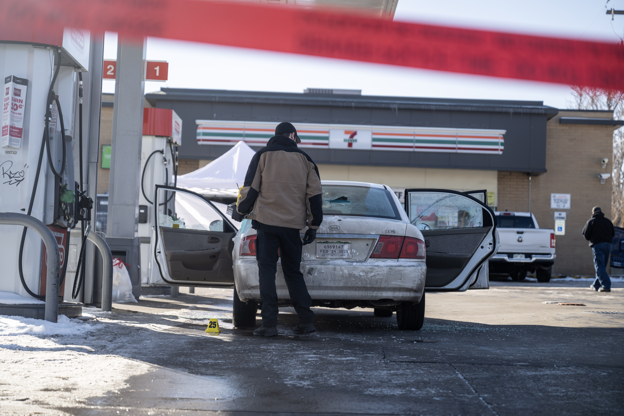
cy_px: 208
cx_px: 312
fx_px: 1213
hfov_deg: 28.8
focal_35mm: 70
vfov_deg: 19.5
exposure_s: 1/1000
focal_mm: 70
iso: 64
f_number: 2.8
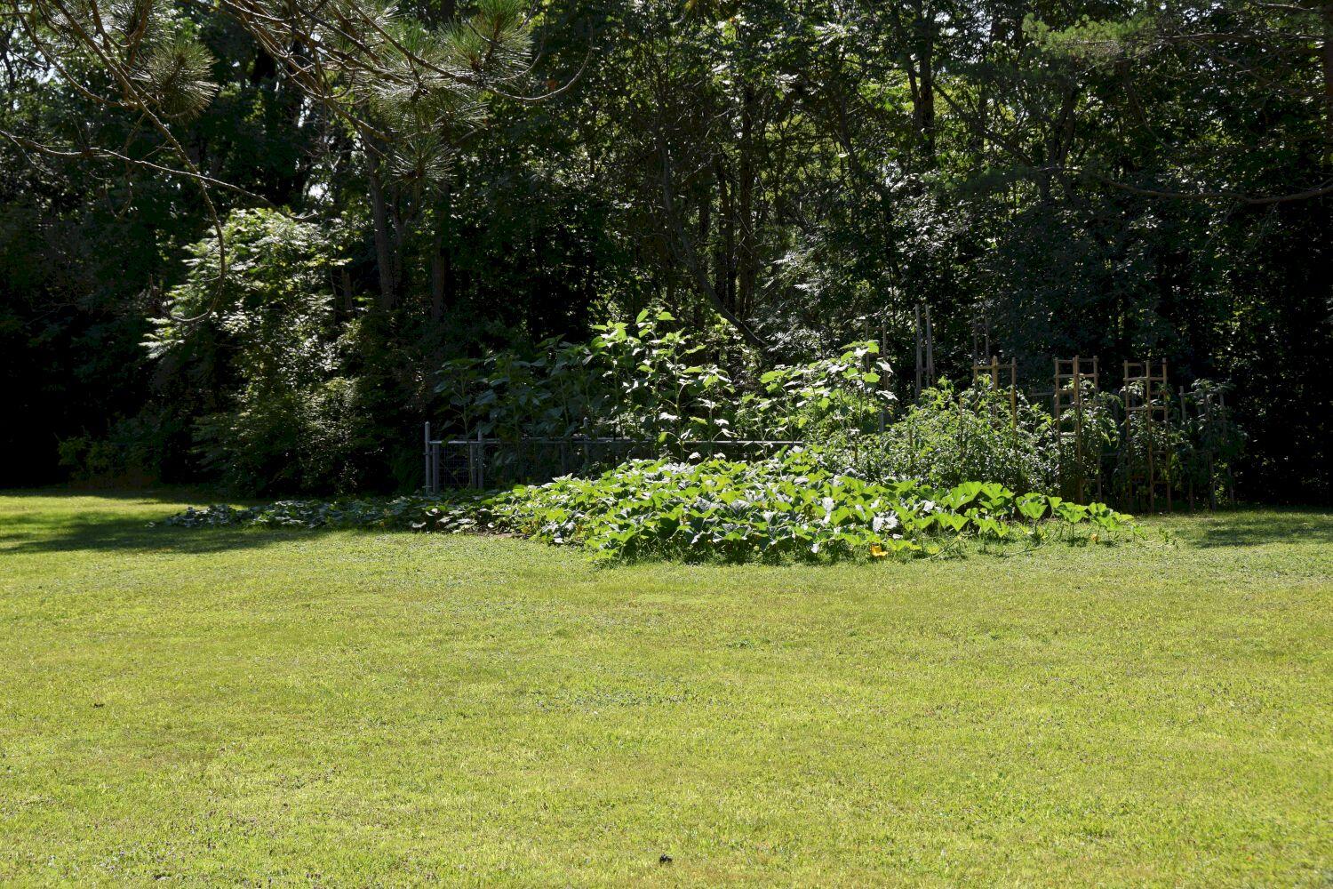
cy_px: 444
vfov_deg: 17.5
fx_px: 2888
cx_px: 666
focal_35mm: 78
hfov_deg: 26.0
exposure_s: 1/400
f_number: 10
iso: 200
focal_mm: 52
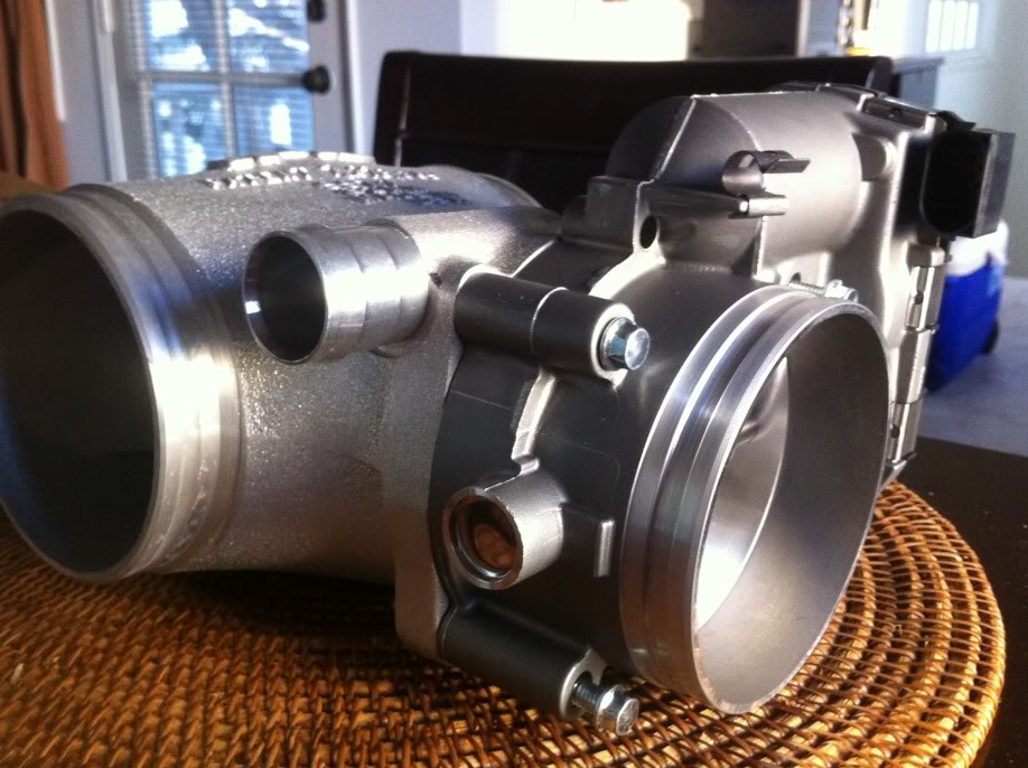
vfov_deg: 36.7
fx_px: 1157
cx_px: 483
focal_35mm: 39
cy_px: 395
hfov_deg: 47.9
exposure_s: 1/15
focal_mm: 3.9
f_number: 2.8
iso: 250
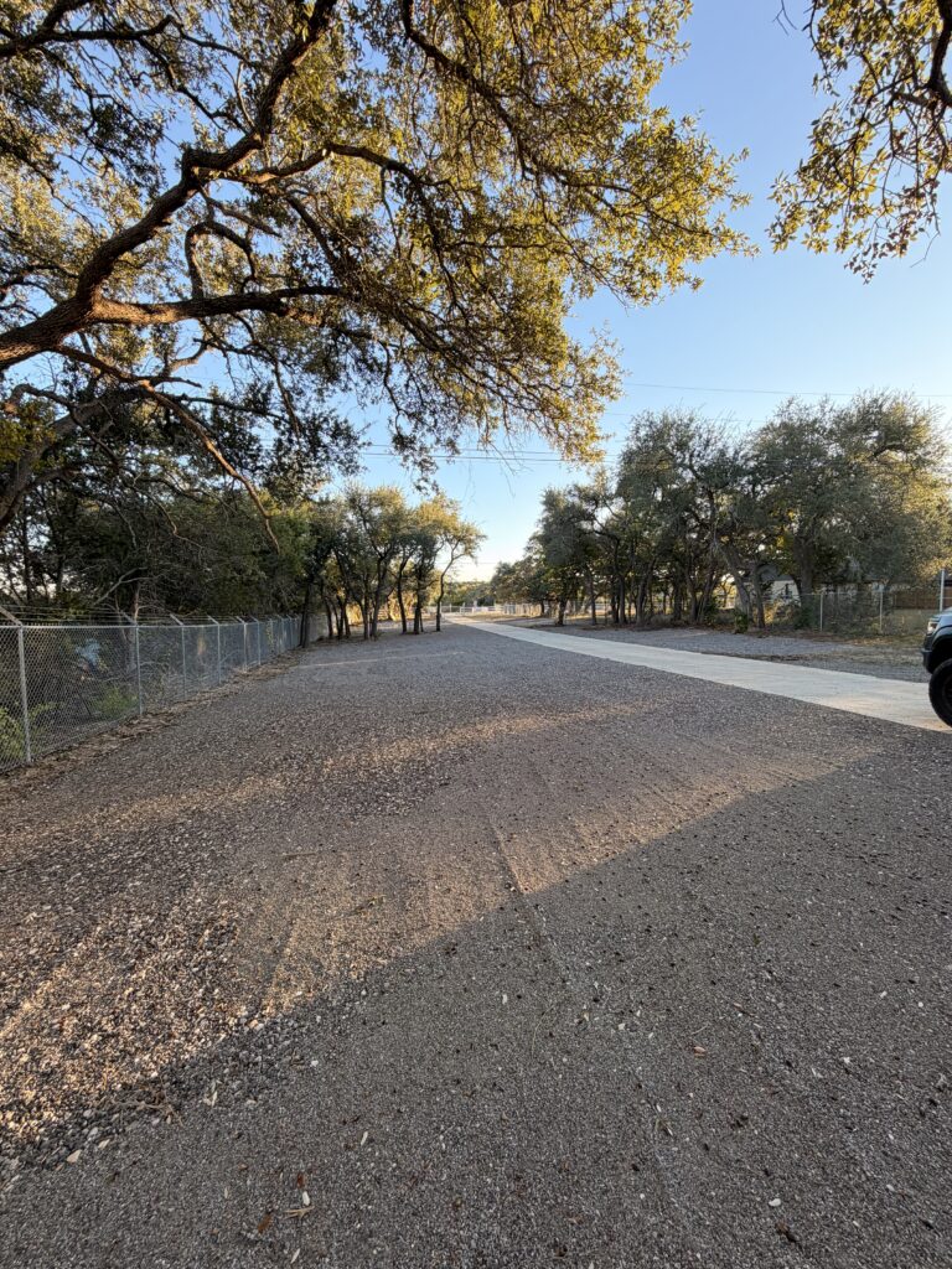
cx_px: 476
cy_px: 634
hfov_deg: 85.7
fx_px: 513
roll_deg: +0.3
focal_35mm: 14
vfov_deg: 102.1
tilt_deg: -4.1
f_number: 2.2
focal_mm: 2.22
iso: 40
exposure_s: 1/184
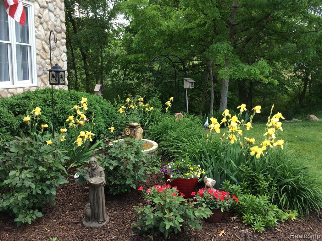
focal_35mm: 29
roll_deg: -1.3
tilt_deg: -12.7
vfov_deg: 48.2
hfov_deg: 61.7
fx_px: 270
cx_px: 161
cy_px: 120
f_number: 2.2
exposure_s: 1/159
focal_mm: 4.15
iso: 32
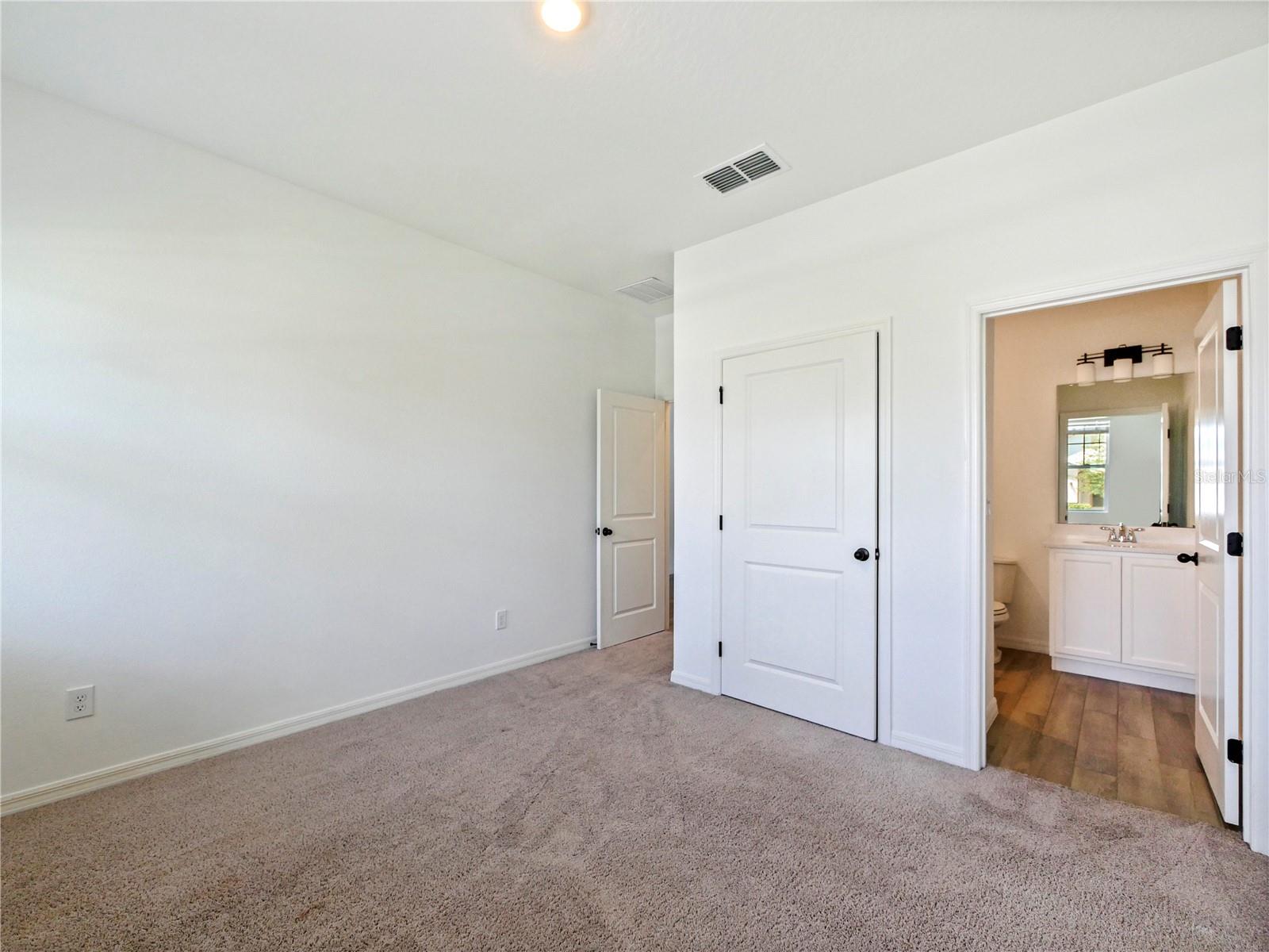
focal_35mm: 14
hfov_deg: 102.1
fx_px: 513
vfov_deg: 85.7
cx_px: 634
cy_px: 476
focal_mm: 7
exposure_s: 1/125
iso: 1000
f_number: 4
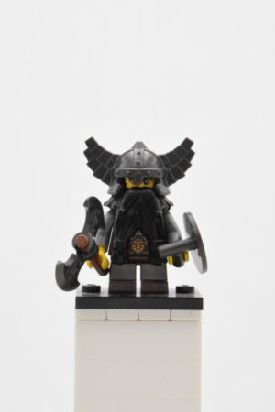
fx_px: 2406
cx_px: 138
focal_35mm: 210
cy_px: 206
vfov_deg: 9.8
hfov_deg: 6.5
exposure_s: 1/50
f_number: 36
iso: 5000
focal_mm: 140
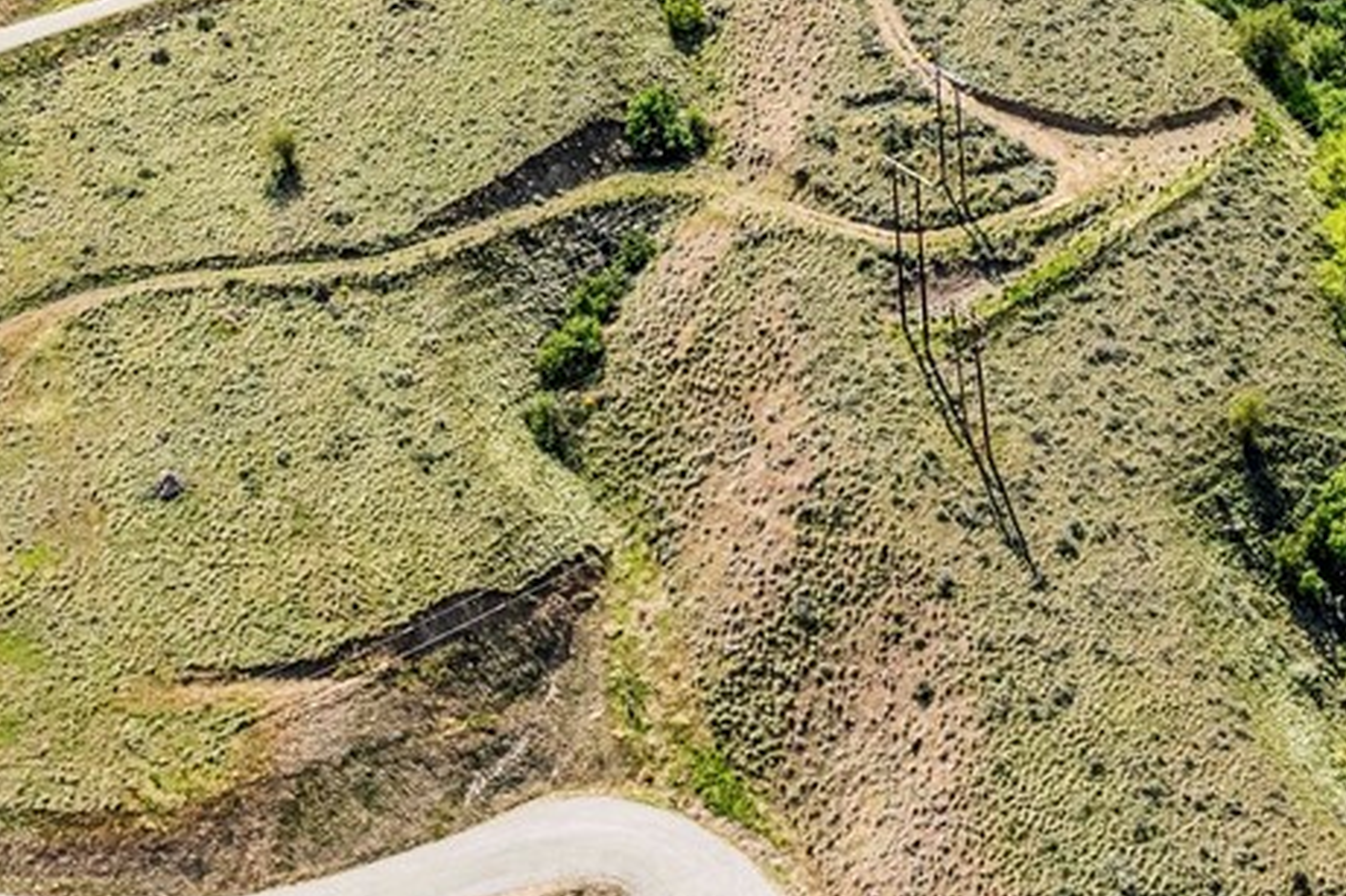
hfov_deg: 24.7
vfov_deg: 15.6
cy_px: -420
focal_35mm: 81
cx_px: 1044
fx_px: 3027
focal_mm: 8.38
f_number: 2.8
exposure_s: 1/1500
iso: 100
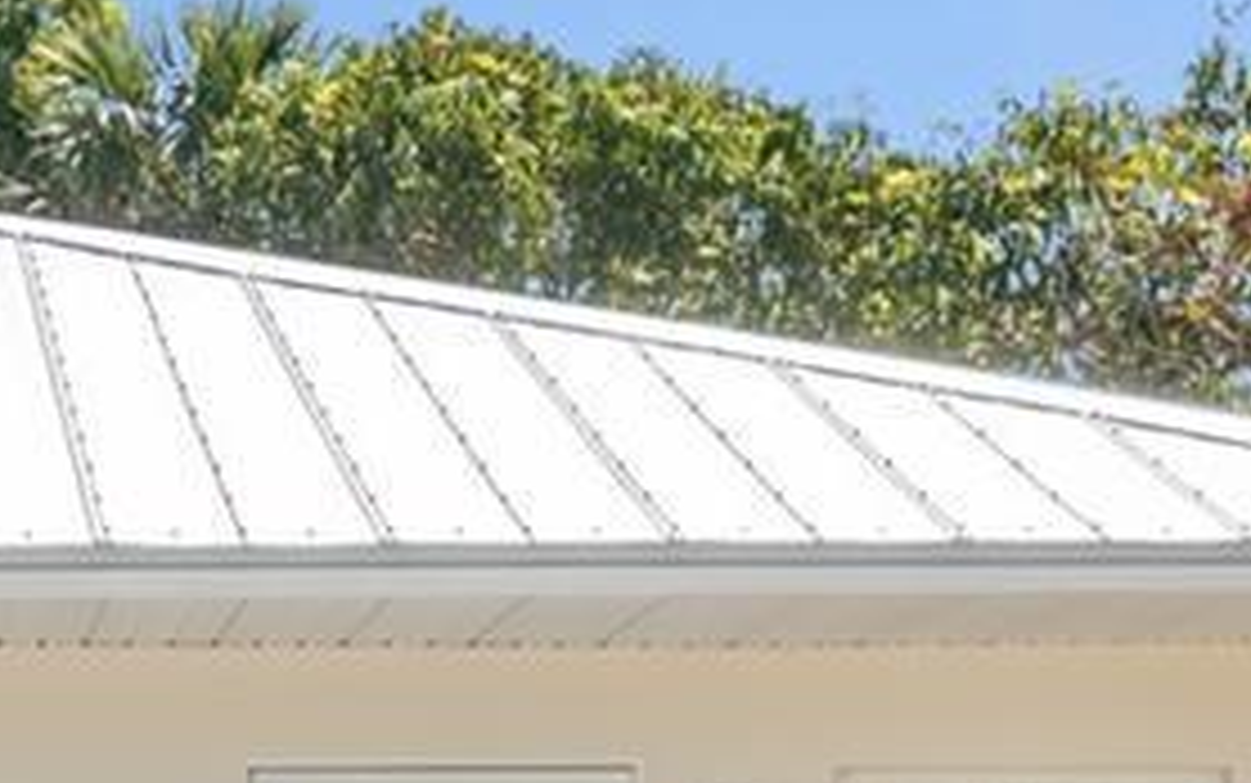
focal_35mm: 109
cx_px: -184
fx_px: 3718
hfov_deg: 18.3
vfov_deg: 11.3
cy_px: 1307
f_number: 8
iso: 125
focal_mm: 29
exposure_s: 1/320
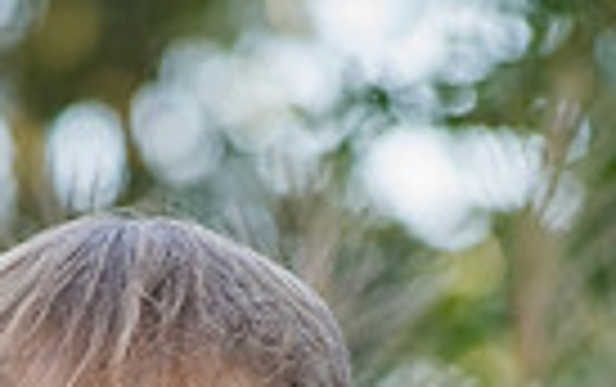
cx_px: 225
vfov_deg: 2.5
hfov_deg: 4.0
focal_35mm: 519
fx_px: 8724
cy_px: 860
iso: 800
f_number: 5.6
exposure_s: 1/320
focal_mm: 155
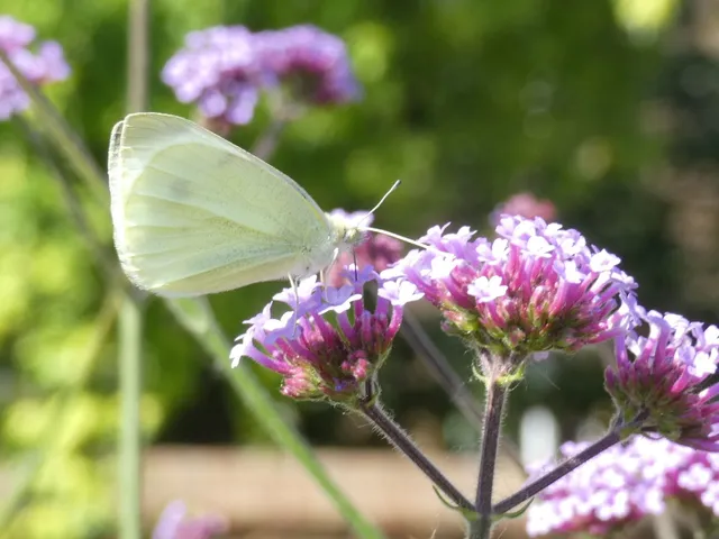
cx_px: 360
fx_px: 2430
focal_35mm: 117
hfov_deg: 16.8
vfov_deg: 12.7
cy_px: 270
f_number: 5.1
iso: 80
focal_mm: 21
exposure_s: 1/100
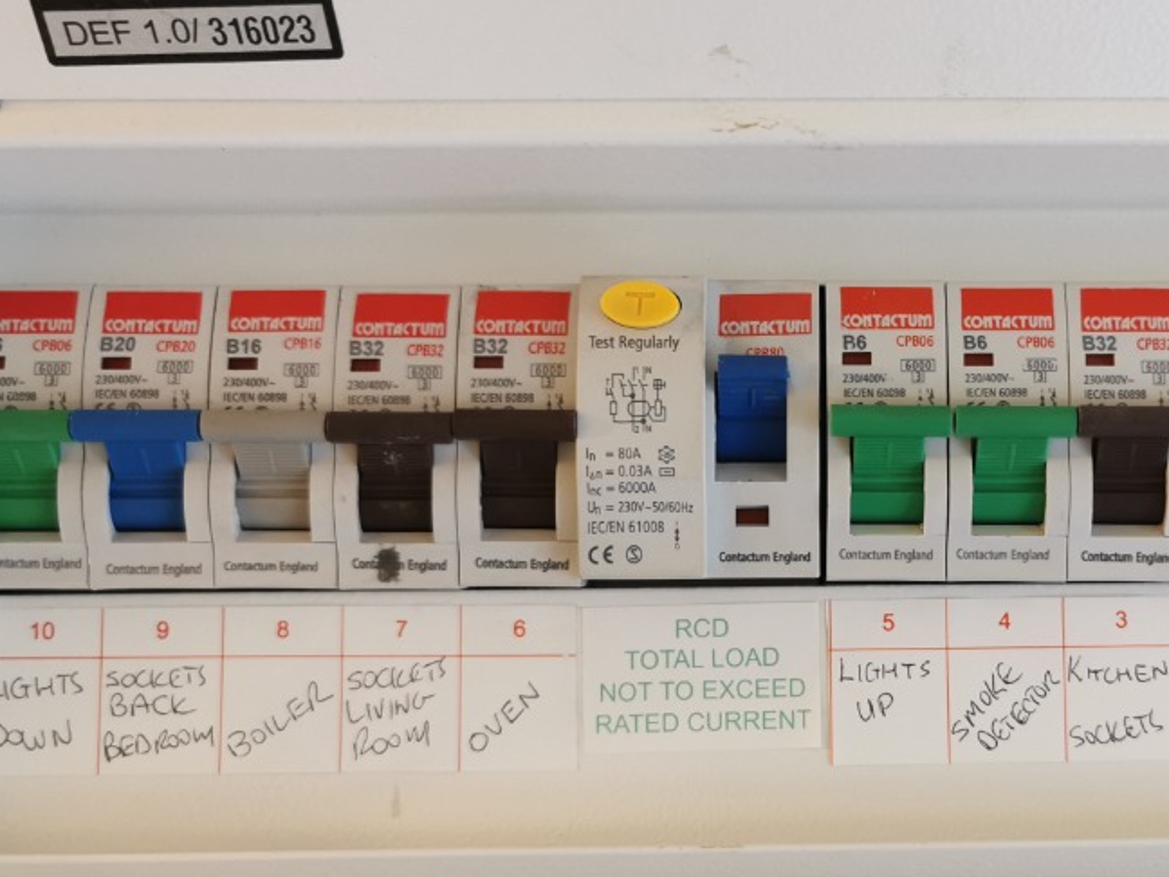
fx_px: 1689
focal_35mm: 50
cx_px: 841
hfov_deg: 37.5
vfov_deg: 29.1
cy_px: 464
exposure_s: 1/50
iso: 160
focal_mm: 5.56
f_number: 1.6
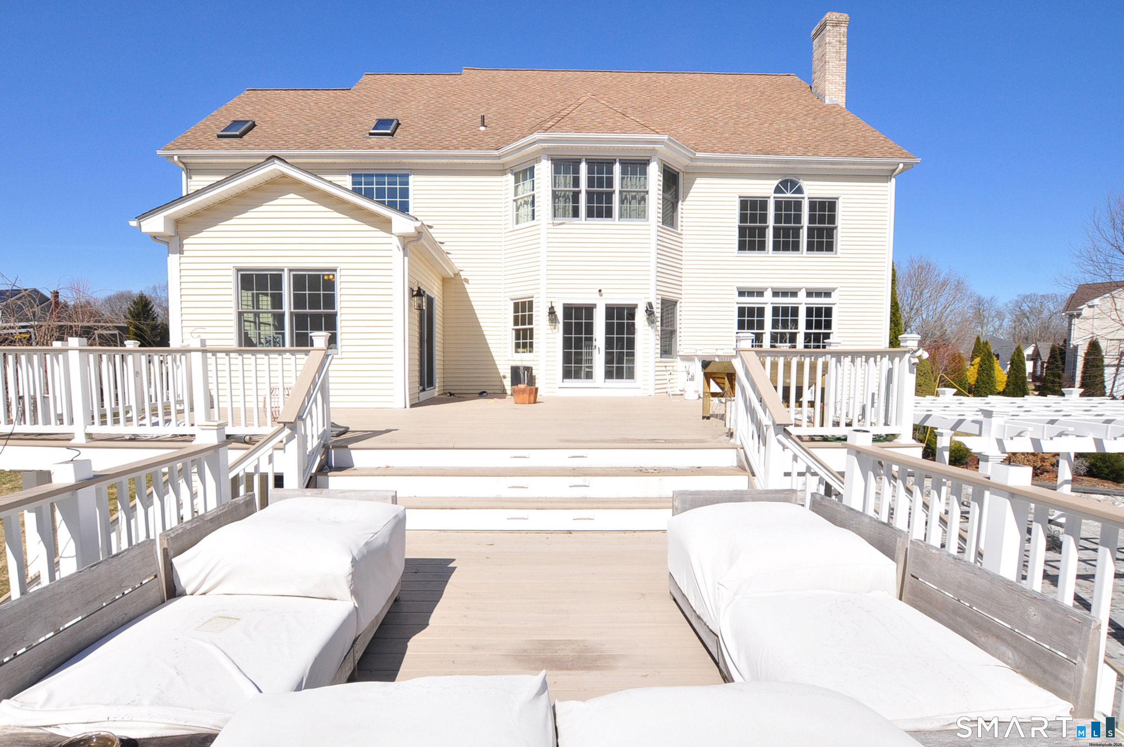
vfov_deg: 77.2
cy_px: 374
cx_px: 562
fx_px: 468
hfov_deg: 100.5
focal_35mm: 15
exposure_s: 1/500
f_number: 9
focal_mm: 10
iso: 320
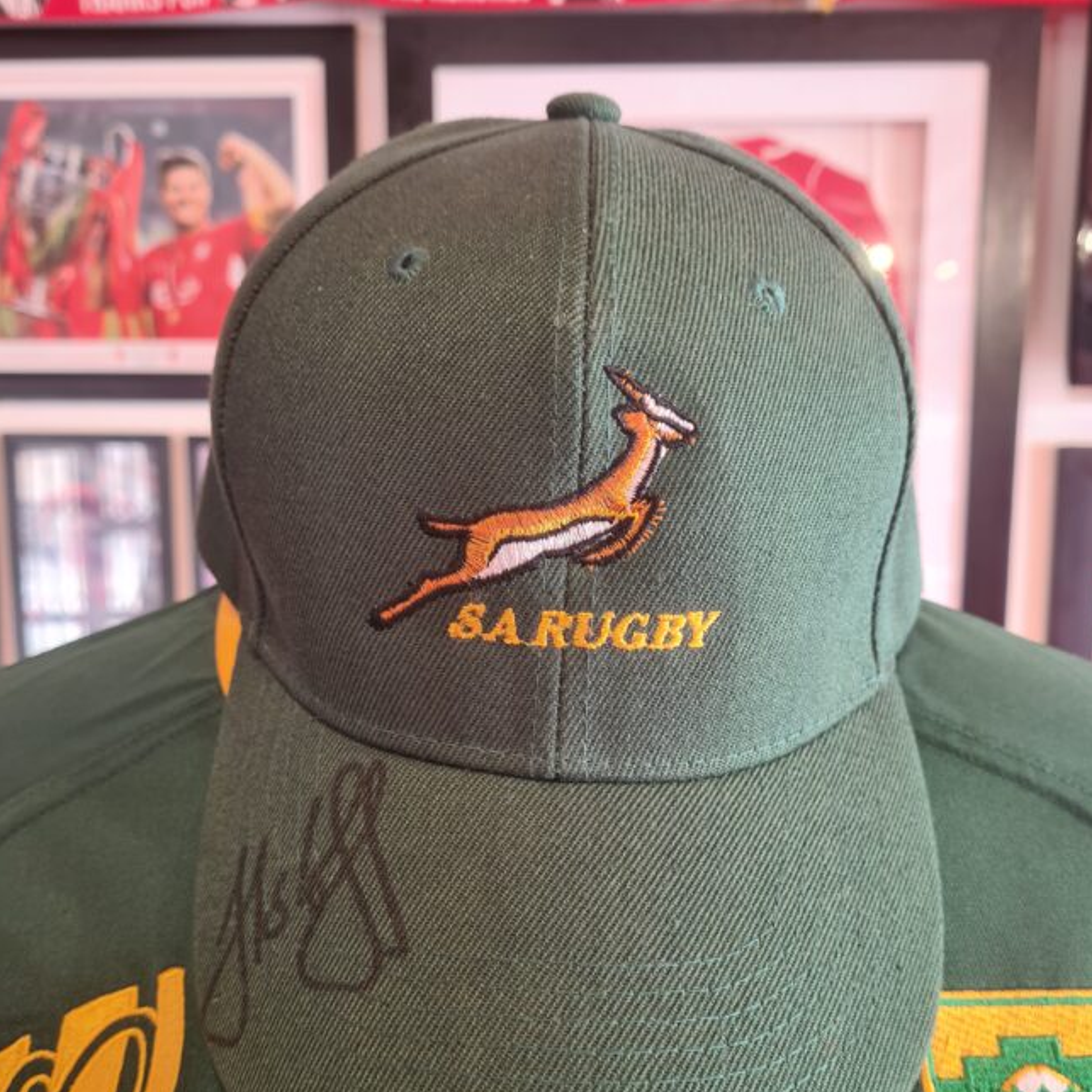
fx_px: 1106
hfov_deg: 52.5
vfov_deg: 52.1
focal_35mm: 31
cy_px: 668
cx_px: 549
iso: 64
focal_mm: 5.4
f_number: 1.8
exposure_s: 1/50
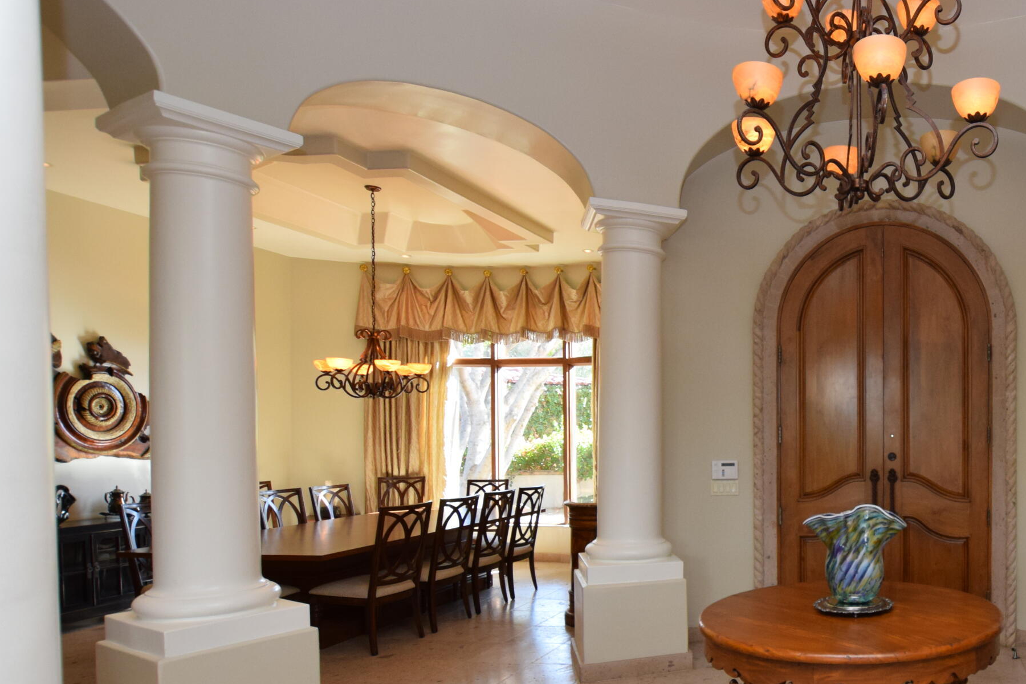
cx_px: 846
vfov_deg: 50.6
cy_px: 443
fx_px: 712
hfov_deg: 64.1
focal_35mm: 25
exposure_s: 1/100
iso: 800
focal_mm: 10
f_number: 5
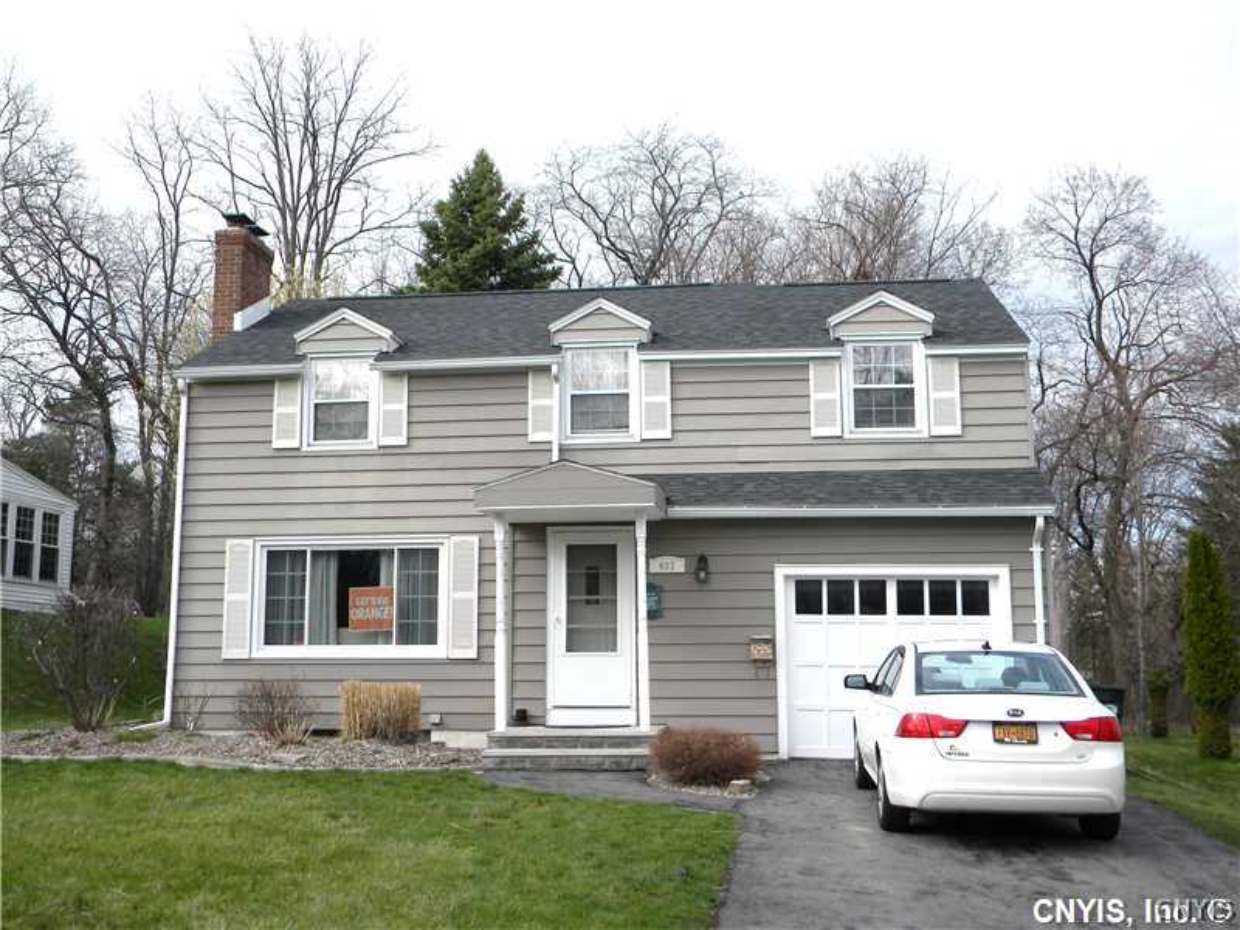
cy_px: 465
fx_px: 1290
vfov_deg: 39.7
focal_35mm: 36
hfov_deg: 51.4
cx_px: 620
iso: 80
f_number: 3.7
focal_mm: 6.4
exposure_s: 1/600
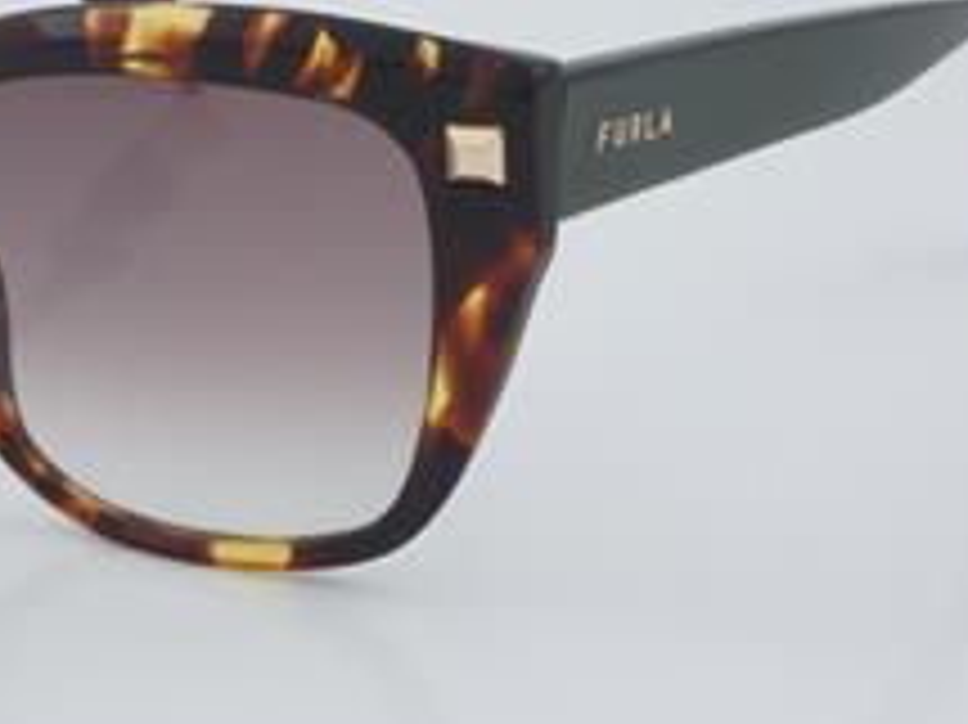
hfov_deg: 14.6
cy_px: 234
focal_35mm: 134
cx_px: 207
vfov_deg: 11.0
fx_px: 3745
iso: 100
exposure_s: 1/3
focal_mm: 50
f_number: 32
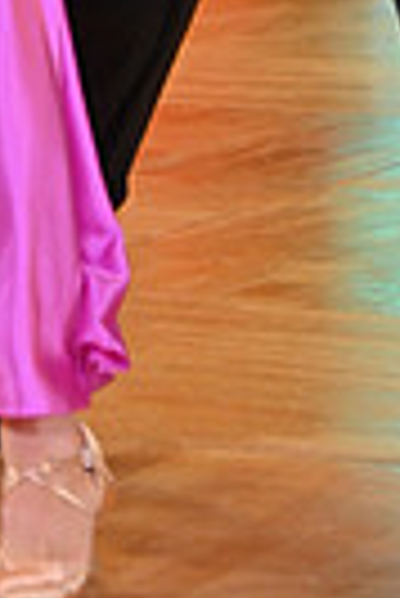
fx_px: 5668
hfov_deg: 4.0
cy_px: -463
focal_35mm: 341
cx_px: -267
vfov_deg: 5.9
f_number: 4
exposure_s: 1/400
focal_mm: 78
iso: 1600
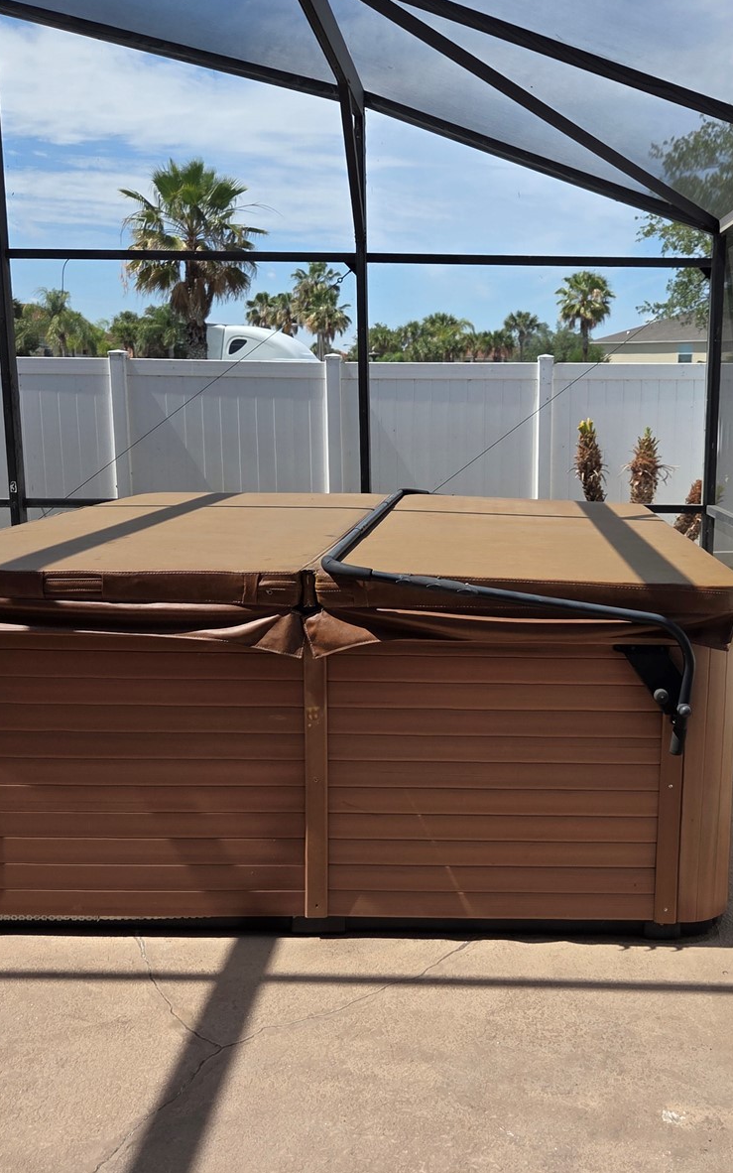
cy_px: 584
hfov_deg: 37.7
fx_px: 1055
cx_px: 514
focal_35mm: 33
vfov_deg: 58.1
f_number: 1.8
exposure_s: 1/3707
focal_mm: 5.4
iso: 80
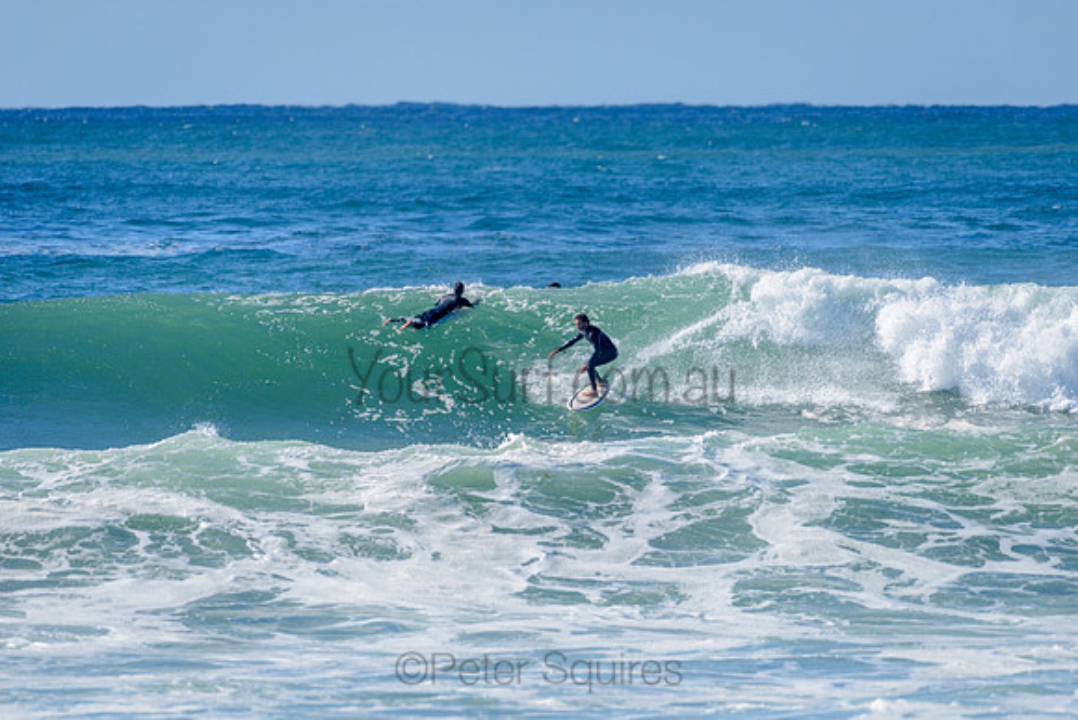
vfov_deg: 2.7
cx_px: 546
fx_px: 15372
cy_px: 360
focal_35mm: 513
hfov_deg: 4.0
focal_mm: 500
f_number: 5.6
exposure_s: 1/2000
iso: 200
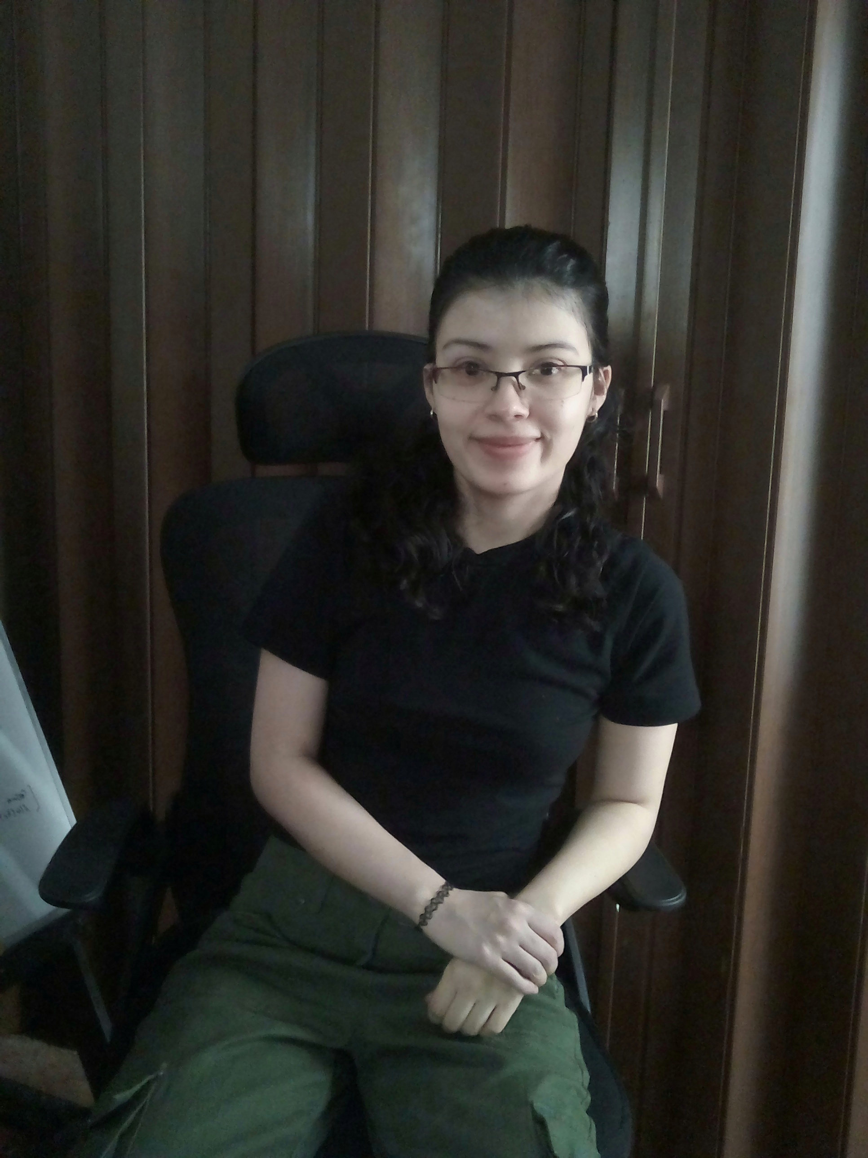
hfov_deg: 44.2
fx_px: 1070
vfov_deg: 56.8
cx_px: 434
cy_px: 579
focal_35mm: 32
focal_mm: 2.66
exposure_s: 1/8
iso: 400
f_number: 2
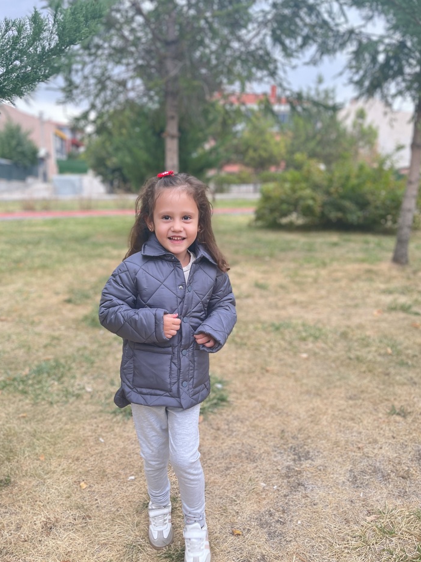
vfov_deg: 63.5
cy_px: 283
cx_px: 205
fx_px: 454
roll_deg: -2.6
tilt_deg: -11.5
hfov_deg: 49.7
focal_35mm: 28
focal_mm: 5.1
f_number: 1.6
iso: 50
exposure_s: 1/122
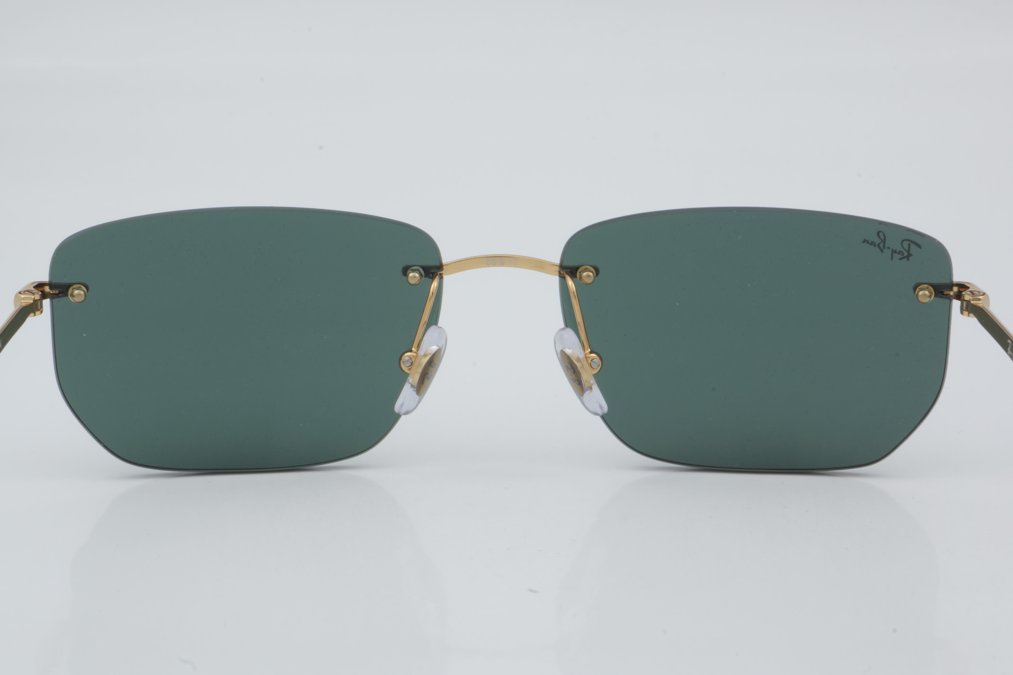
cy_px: 338
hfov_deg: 24.6
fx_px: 2321
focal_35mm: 82
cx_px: 506
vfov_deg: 16.6
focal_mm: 55
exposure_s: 1/4
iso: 100
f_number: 29
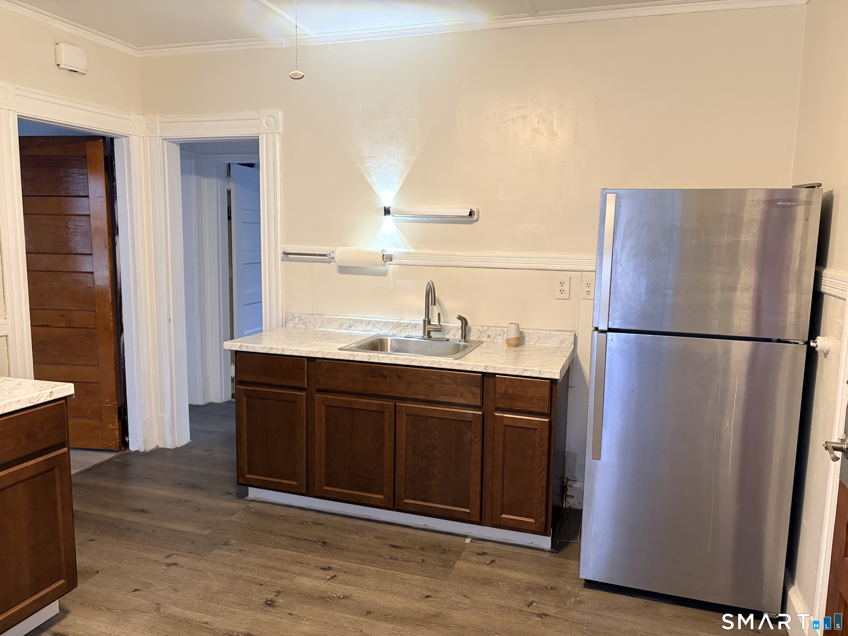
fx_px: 637
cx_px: 424
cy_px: 318
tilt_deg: -7.9
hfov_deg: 67.3
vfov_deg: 53.1
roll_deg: -0.9
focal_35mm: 26
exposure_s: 1/60
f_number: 1.6
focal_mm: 5.96
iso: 250
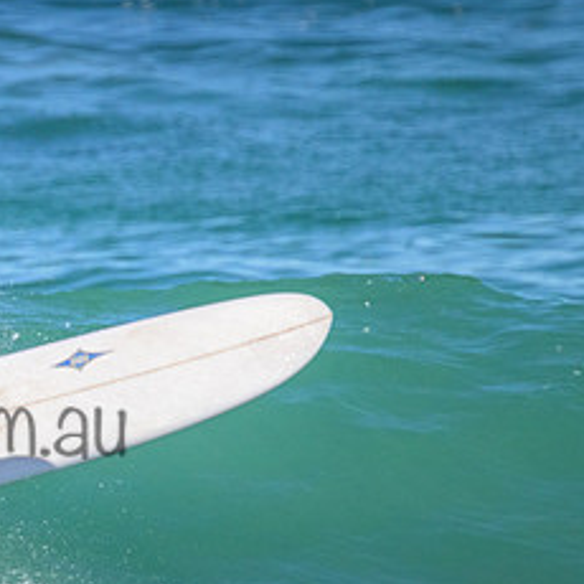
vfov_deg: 1.0
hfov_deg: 1.0
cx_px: -142
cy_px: 397
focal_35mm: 1715
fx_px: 32734
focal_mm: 800
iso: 3600
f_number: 11
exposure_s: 1/2000
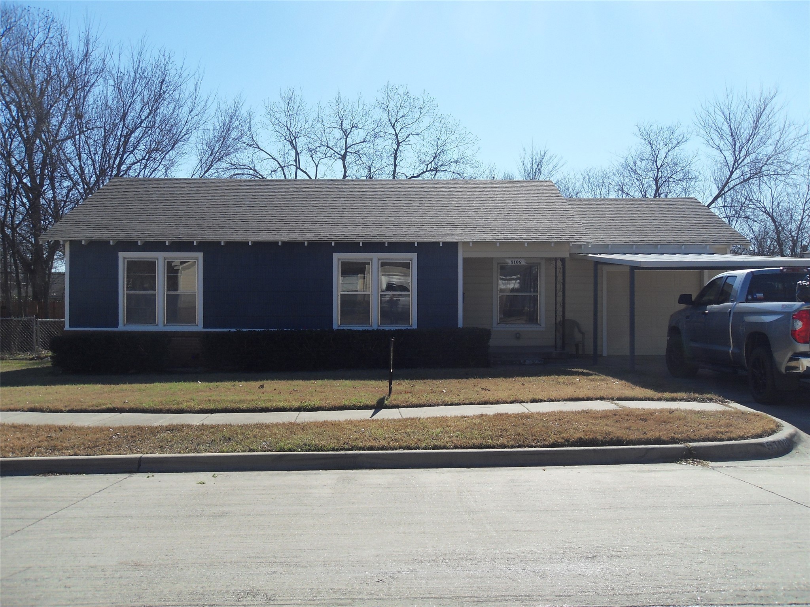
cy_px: 304
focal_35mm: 35
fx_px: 819
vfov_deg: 40.7
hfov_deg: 52.6
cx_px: 405
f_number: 8.2
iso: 80
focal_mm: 6.3
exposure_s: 1/250
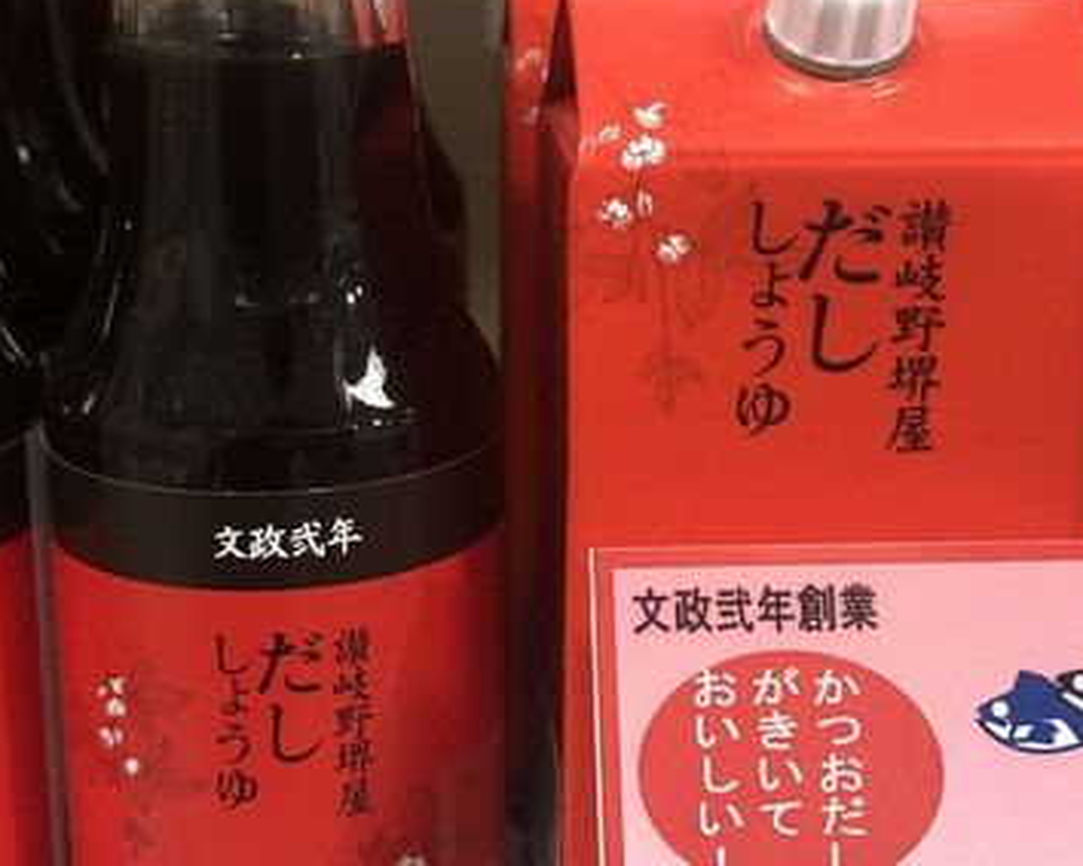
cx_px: 552
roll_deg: +0.0
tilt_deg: -13.1
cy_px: 381
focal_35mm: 63
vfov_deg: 24.2
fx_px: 2019
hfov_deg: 30.0
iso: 40
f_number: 1.8
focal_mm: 3.99
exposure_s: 1/17
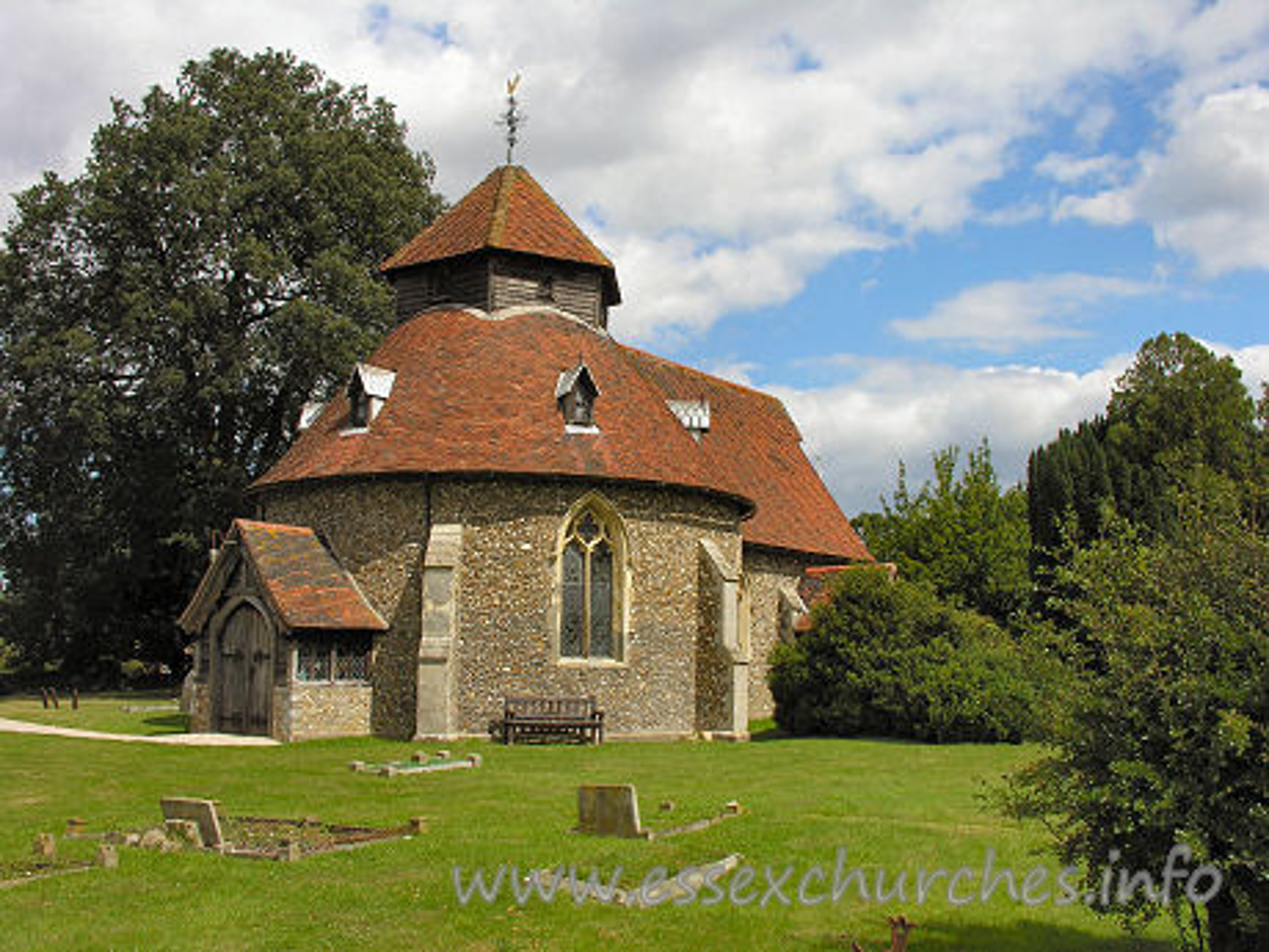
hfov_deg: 52.6
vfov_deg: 40.7
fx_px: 1283
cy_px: 476
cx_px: 634
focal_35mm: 35
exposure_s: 1/210
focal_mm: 8.9
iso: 50
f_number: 6.3
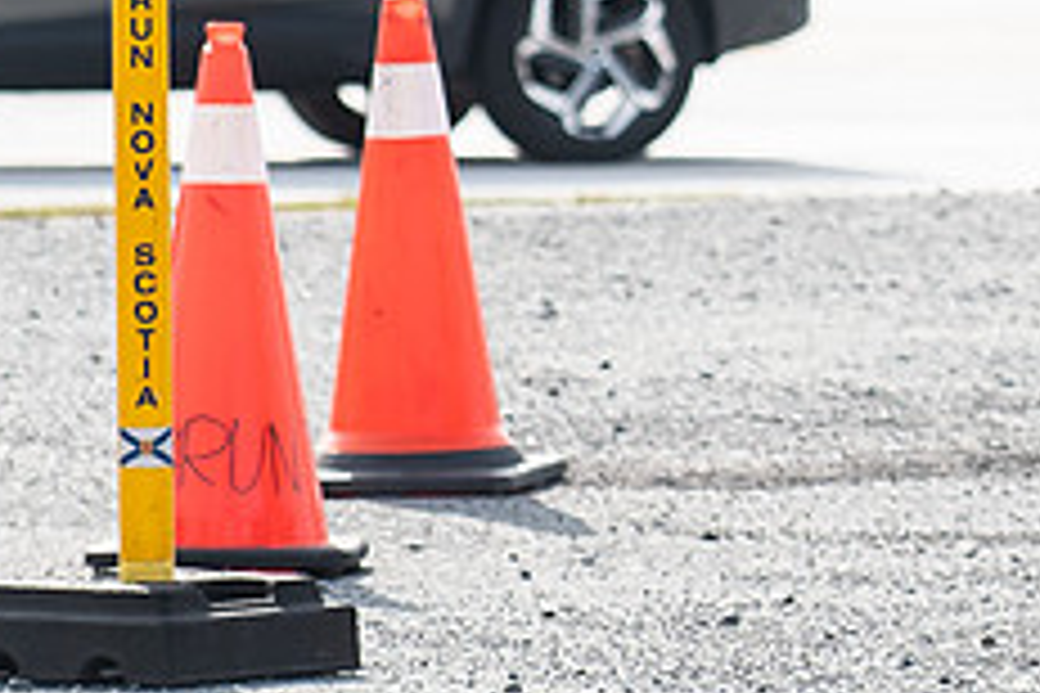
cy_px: -250
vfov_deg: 2.3
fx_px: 17505
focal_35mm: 606
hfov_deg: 3.4
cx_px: 1238
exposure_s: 1/1600
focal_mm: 98
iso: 250
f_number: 4.5
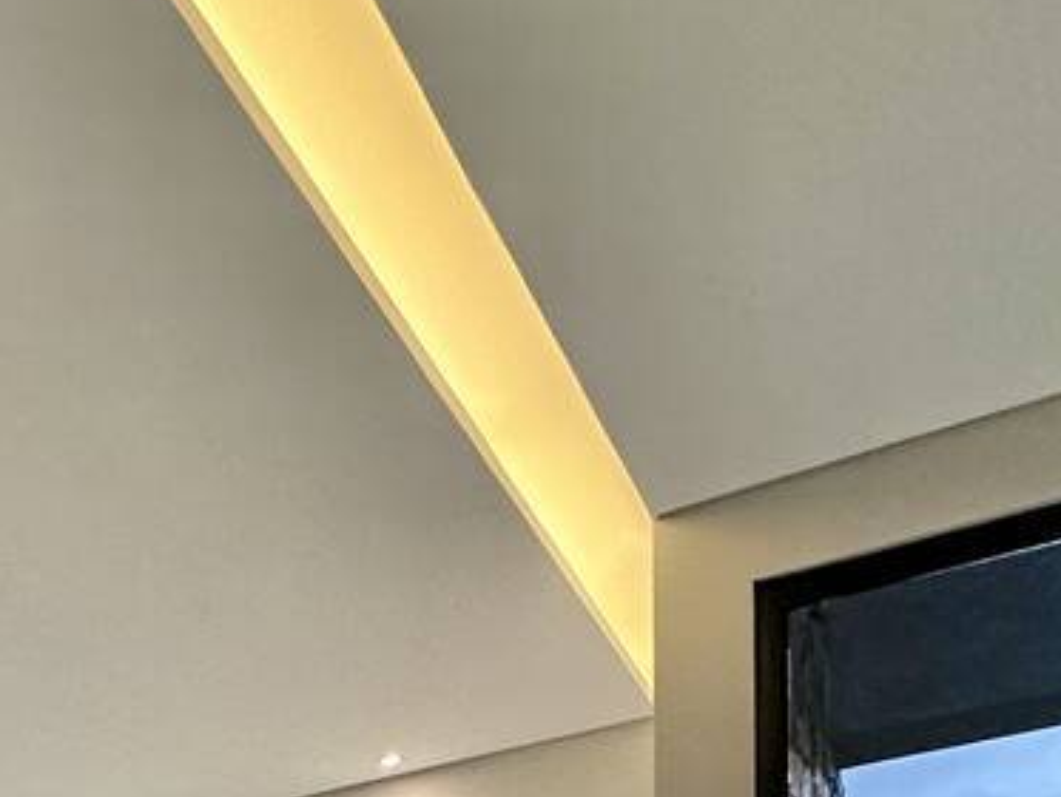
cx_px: -461
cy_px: 1355
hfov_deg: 27.0
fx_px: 1656
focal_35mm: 54
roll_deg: +0.2
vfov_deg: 20.7
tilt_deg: +0.1
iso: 160
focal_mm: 2.22
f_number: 2.2
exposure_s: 1/120
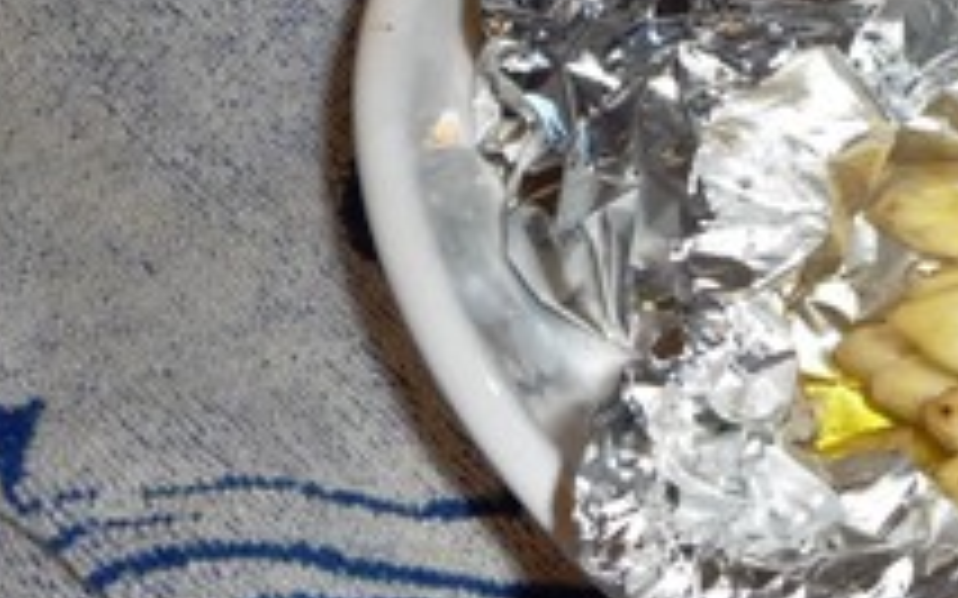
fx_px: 2323
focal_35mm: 89
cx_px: 1228
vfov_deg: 14.7
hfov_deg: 21.2
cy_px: 252
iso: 100
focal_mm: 4.7
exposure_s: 1/30
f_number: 3.3
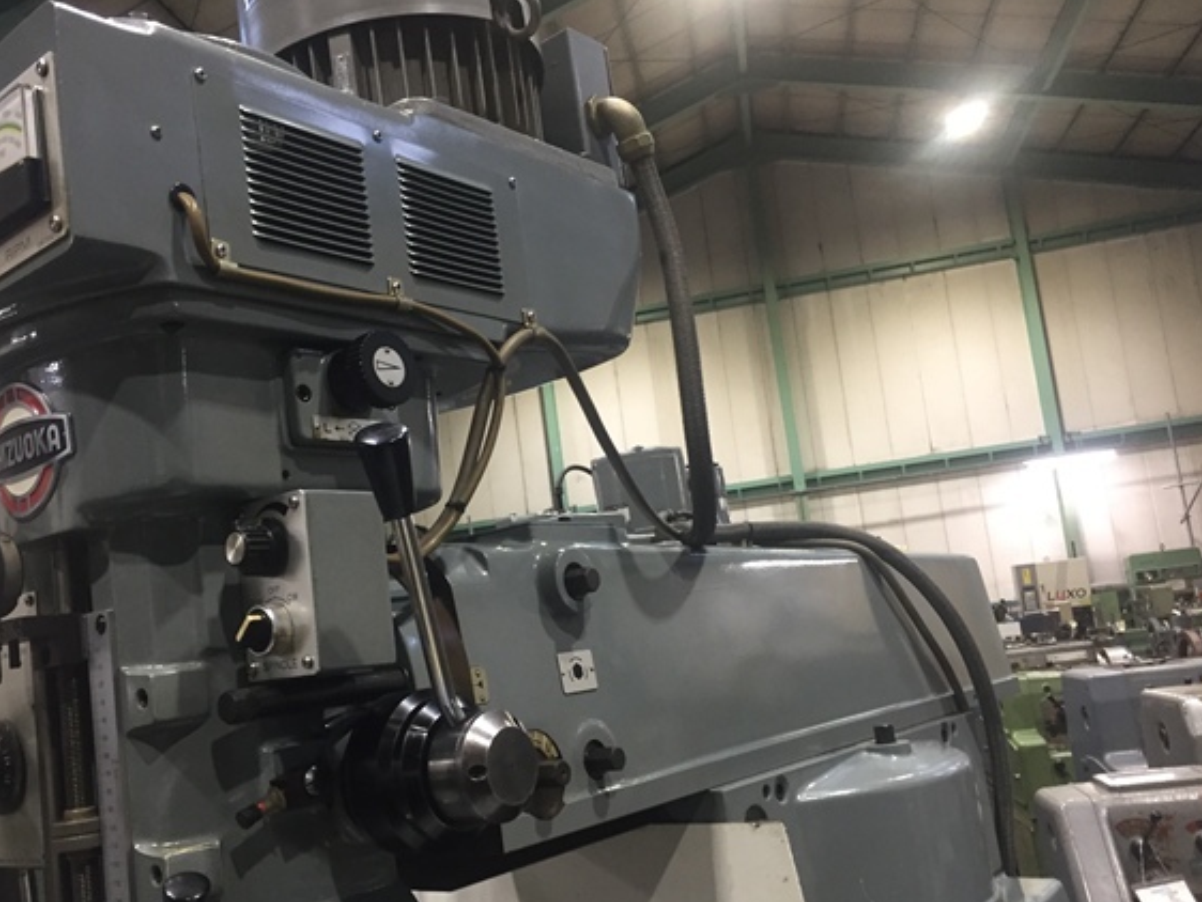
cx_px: 543
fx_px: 1146
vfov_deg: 42.9
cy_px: 507
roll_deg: +7.0
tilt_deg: +5.9
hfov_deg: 55.2
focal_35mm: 33
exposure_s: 1/30
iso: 125
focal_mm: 4.15
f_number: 2.2
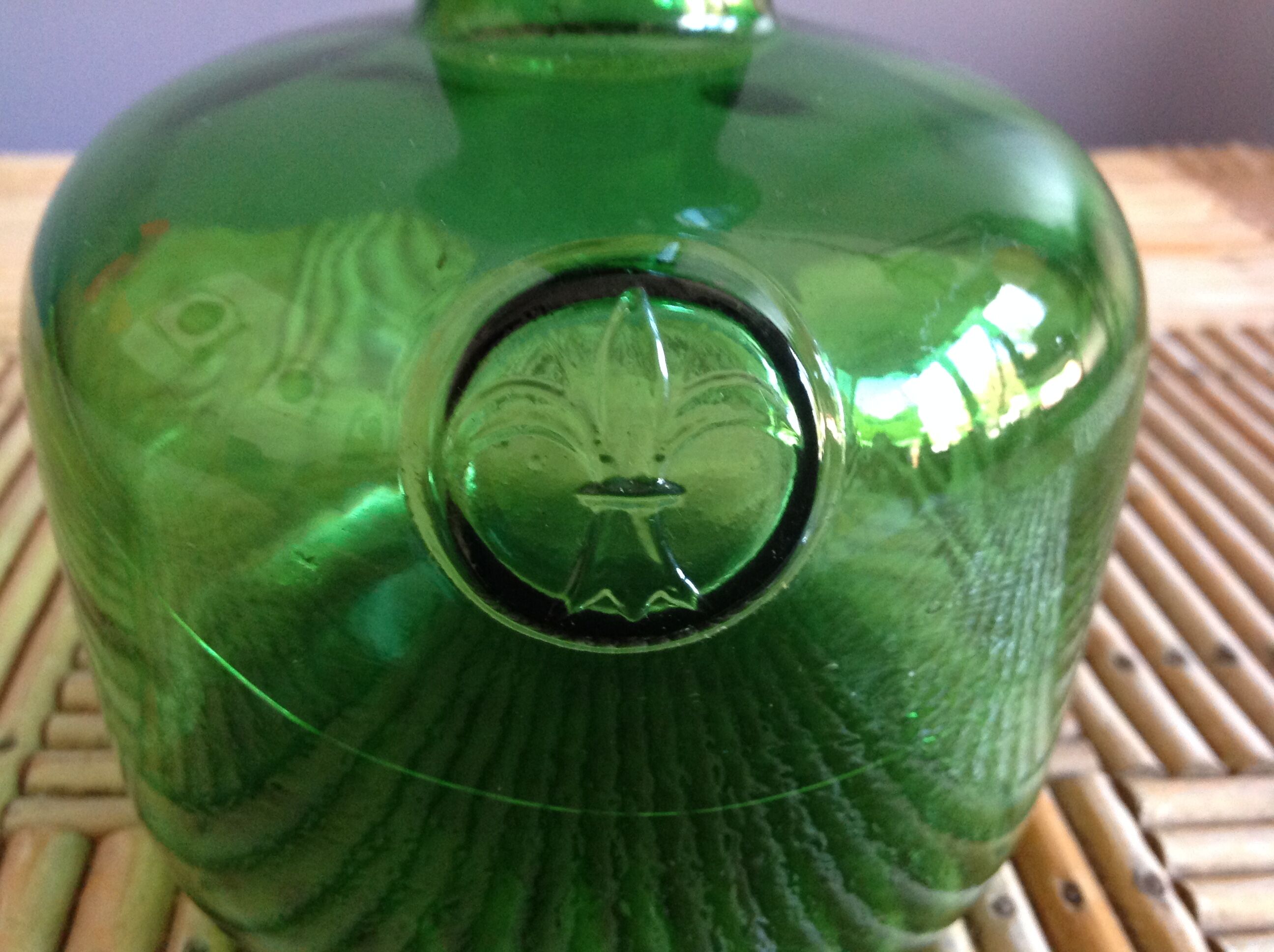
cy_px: 476
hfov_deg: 52.7
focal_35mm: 35
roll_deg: -1.5
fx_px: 1286
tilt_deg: -28.9
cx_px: 637
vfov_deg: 40.6
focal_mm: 4.28
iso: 250
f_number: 2.4
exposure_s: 1/15
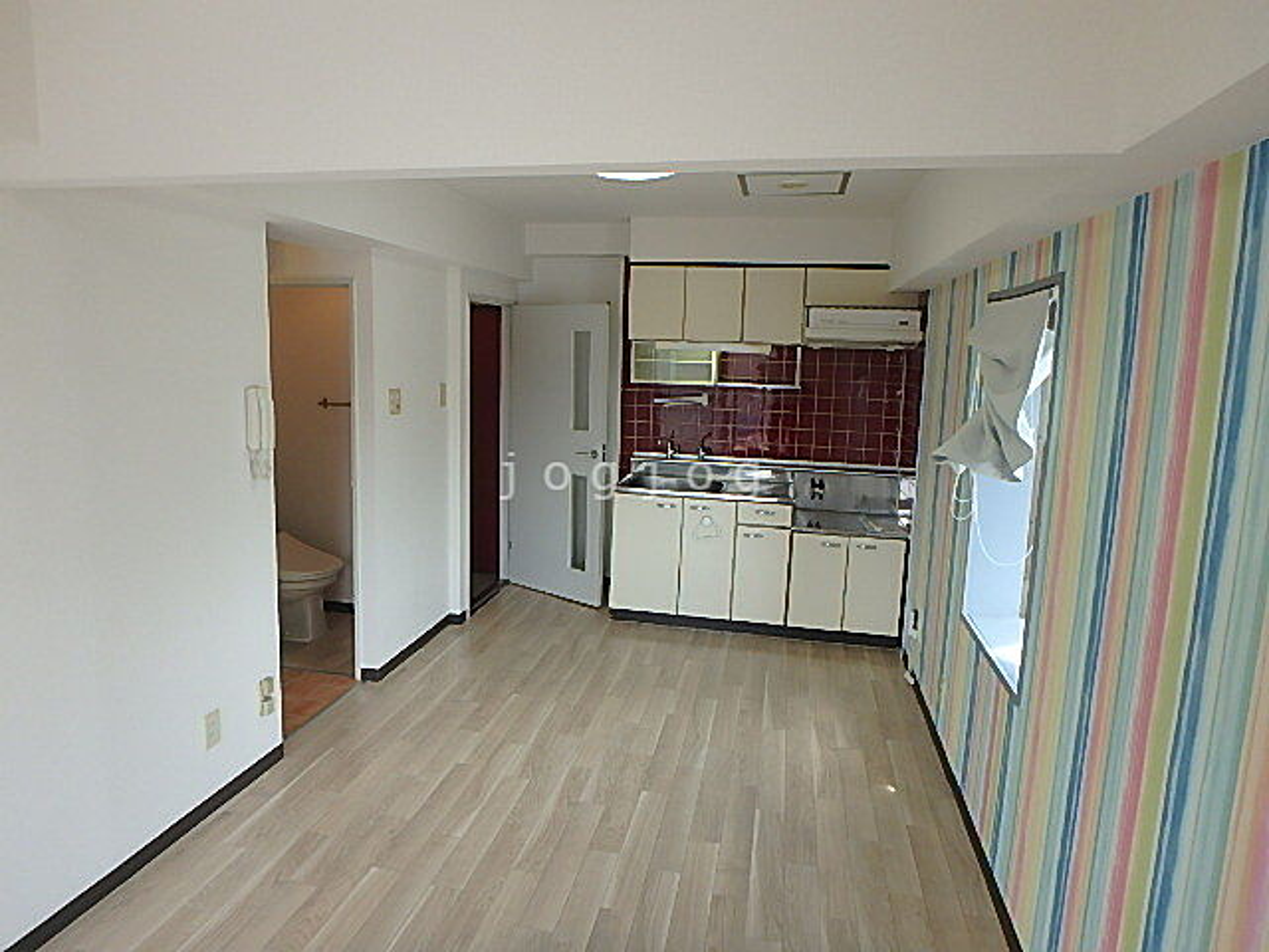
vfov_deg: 63.4
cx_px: 634
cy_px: 476
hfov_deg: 79.0
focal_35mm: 21
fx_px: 770
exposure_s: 1/80
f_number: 3.5
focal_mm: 3.7
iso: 125
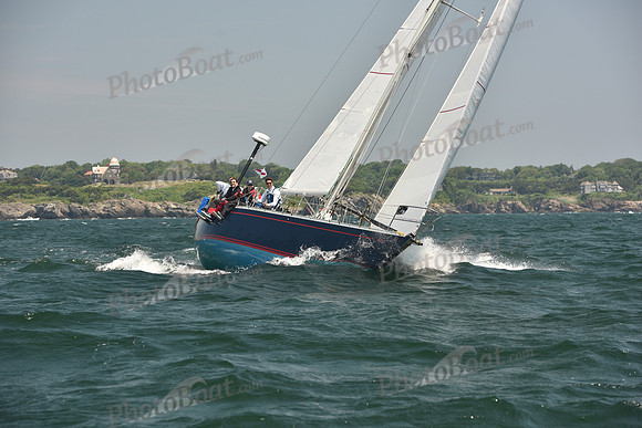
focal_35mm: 116
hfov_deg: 17.6
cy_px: 214
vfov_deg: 11.8
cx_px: 321
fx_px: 2069
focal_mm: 116
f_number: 5.6
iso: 250
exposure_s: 1/640
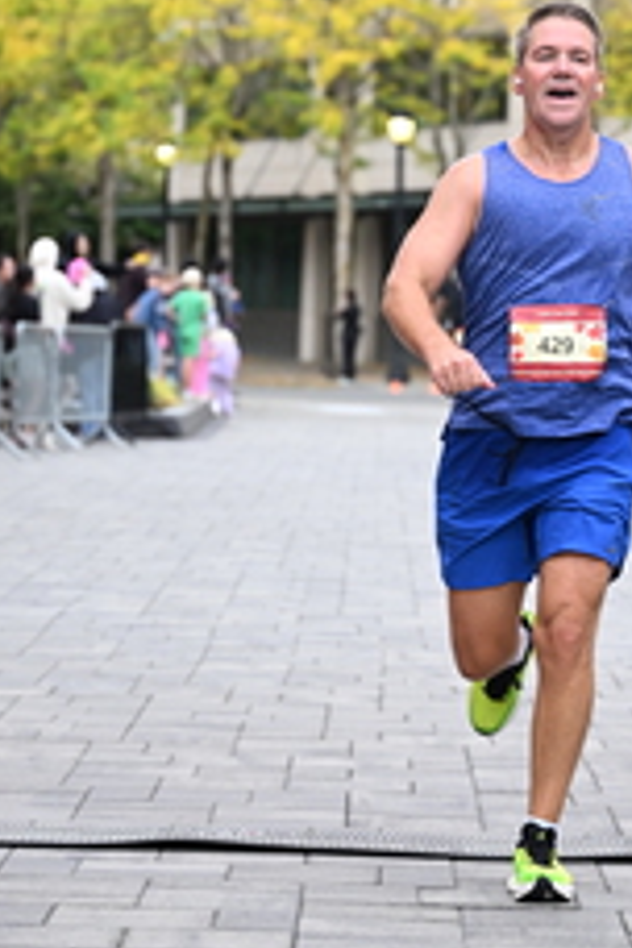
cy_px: 262
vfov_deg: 12.1
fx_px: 4450
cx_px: 588
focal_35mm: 169
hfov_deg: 8.1
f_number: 2.8
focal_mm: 70
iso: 1000
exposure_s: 1/1600
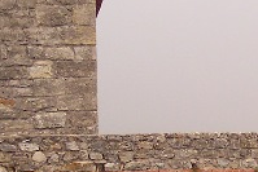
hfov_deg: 12.7
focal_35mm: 159
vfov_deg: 8.6
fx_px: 1140
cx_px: 259
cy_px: 156
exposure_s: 1/45
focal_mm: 8
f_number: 2.8
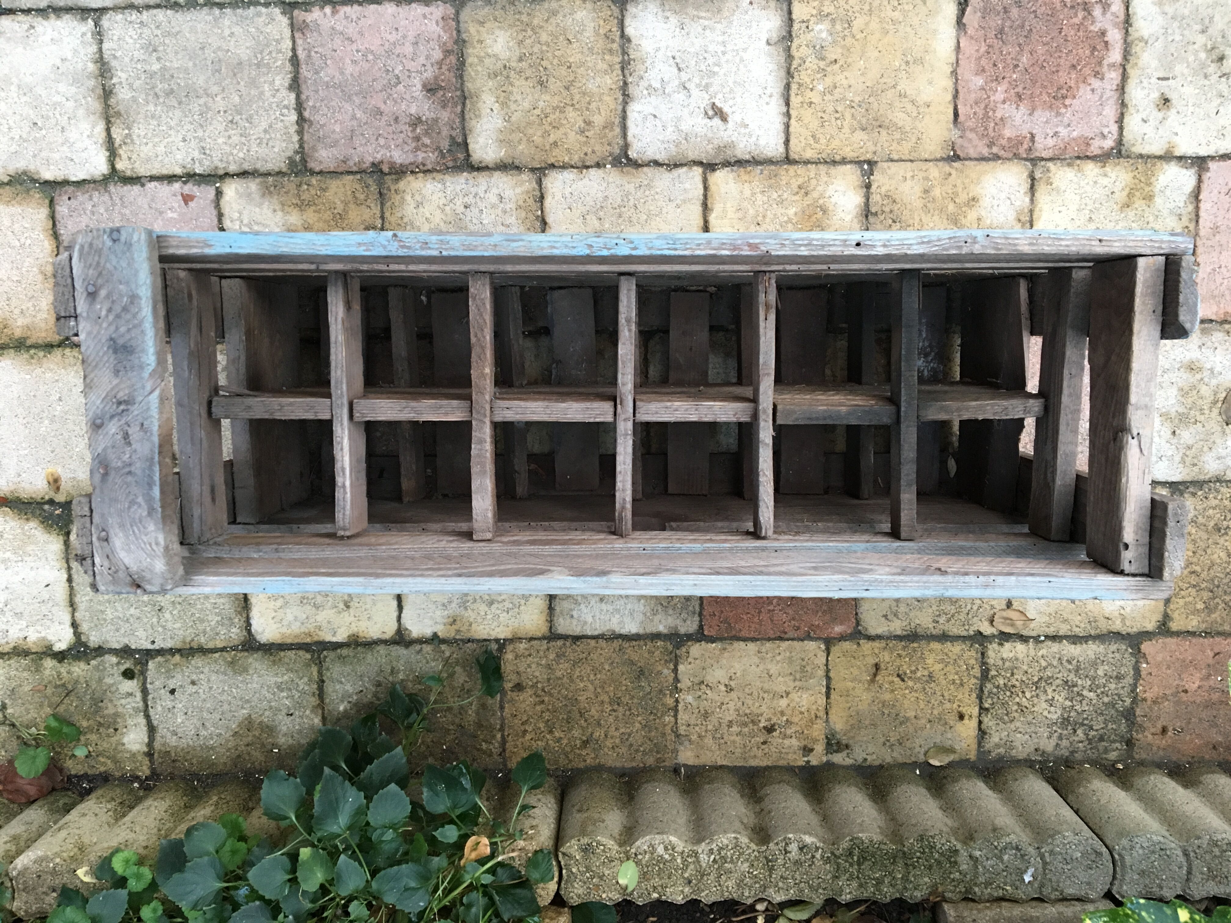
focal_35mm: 29
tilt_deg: -80.6
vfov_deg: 48.2
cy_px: 462
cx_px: 616
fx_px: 1031
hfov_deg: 61.7
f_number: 2.2
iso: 160
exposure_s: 1/33
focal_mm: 4.15
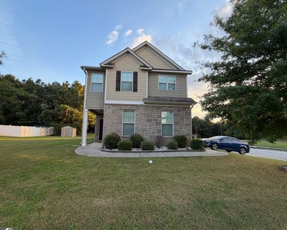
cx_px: 146
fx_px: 136
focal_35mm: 16
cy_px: 114
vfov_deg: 80.4
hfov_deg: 93.1
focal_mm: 2.22
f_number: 2.2
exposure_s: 1/137
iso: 40
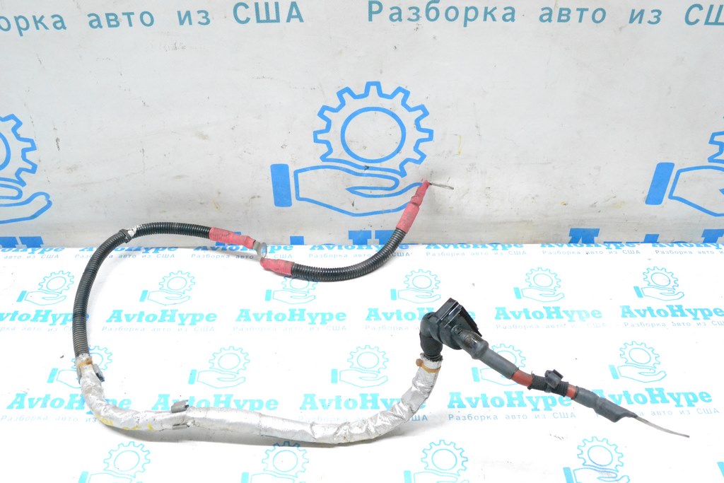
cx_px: 362
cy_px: 242
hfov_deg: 57.2
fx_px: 664
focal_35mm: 33
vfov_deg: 40.0
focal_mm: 22
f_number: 9
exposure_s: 1/160
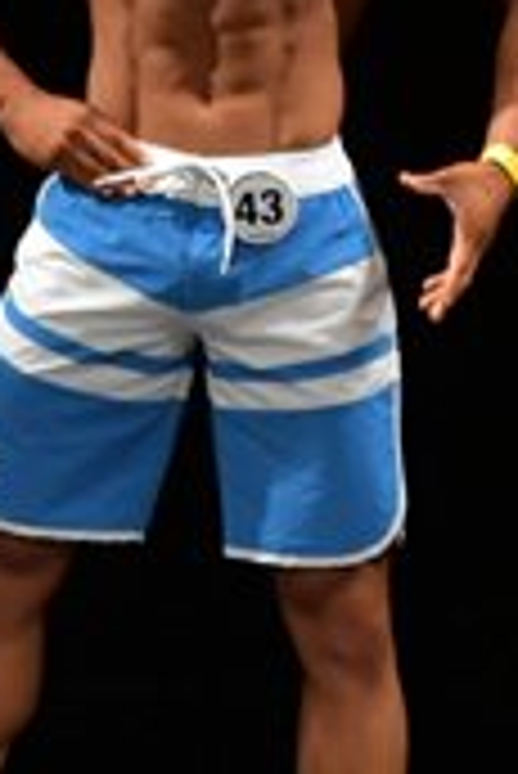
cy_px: 284
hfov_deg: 1.1
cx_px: 1290
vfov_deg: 1.7
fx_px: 26191
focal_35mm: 1216
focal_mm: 180
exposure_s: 1/400
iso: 3200
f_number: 5.6
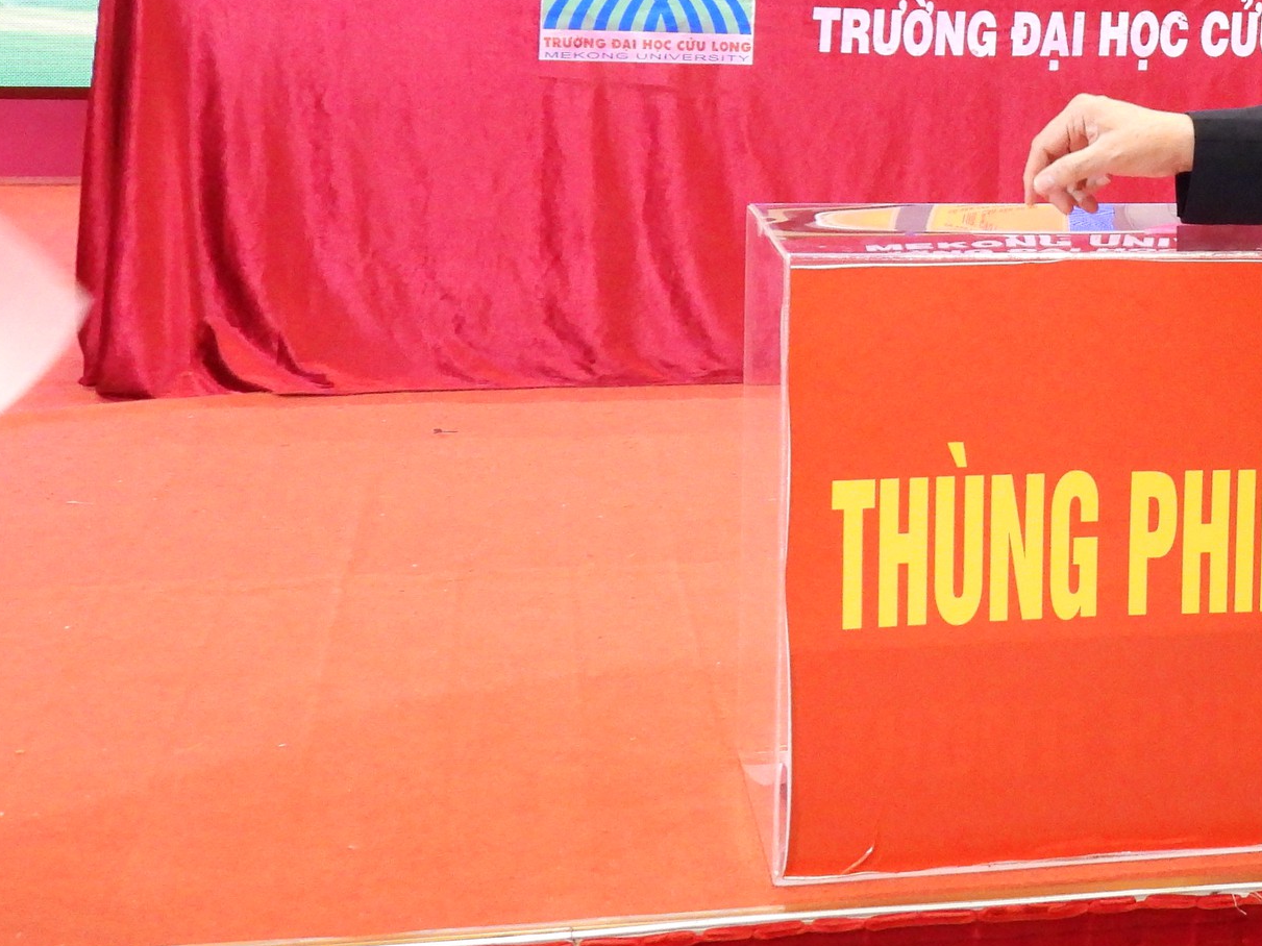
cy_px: 109
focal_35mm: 74
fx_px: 2698
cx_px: 1321
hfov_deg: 24.8
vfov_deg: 19.6
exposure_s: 1/80
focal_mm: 6.2
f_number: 3.2
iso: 800
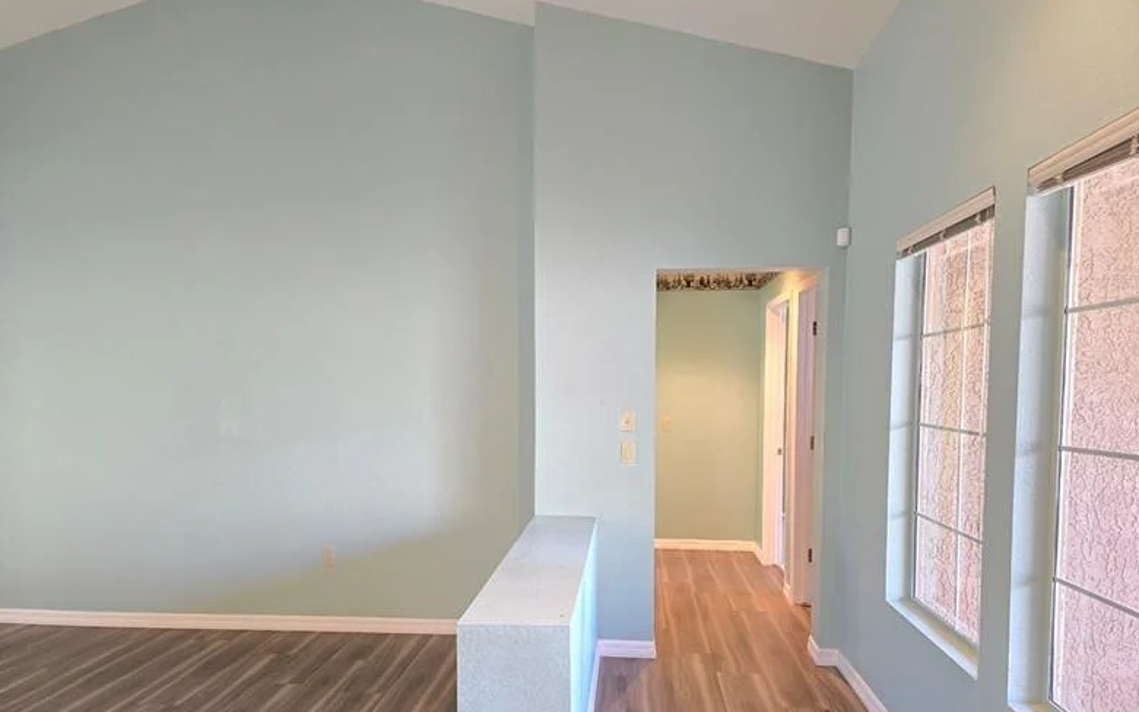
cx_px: 570
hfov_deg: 72.5
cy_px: 426
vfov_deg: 49.0
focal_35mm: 25
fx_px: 776
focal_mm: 6.3
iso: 640
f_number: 1.7
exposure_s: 1/60
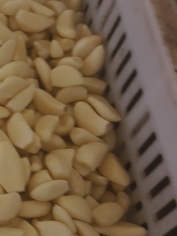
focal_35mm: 76
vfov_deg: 25.5
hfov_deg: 17.1
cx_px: -102
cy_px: 163
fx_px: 518
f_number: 1.6
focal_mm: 6.06
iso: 640
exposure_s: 1/33.6
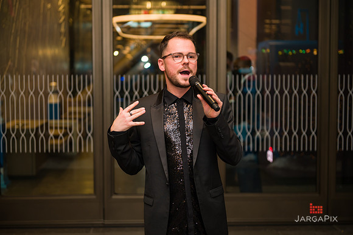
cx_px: 176
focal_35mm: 70
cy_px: 118
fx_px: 686
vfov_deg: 19.4
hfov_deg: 28.9
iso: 400
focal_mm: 70
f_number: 3.2
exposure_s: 1/160
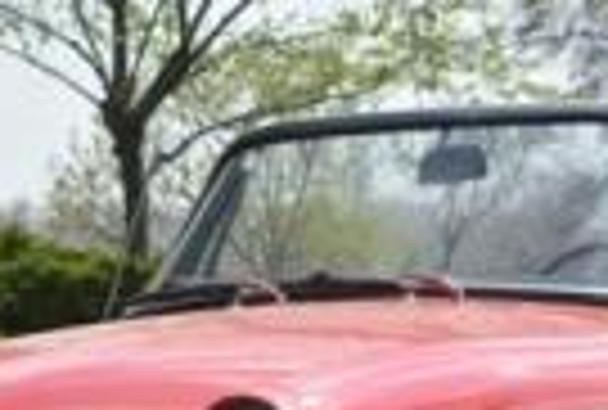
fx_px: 4372
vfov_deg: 5.4
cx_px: 378
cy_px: 387
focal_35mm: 258
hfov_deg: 8.0
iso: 125
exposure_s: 1/250
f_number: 8
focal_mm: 52
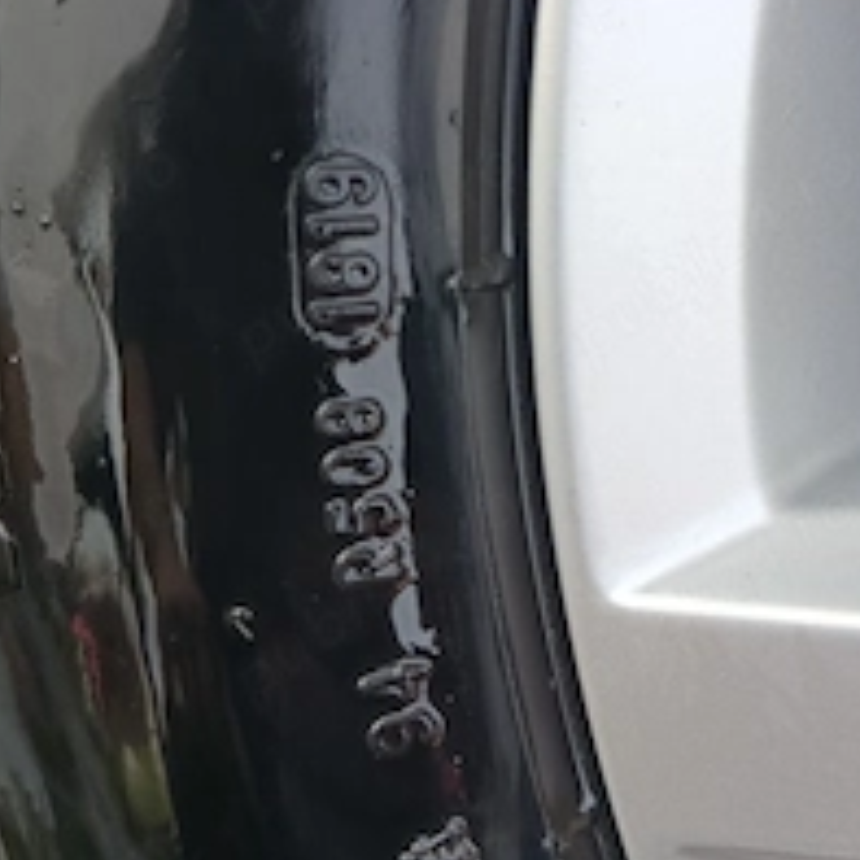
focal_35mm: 43
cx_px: 463
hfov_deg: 39.1
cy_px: 306
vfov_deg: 38.8
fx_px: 1209
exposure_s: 1/110
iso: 50
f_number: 1.7
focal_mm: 5.24
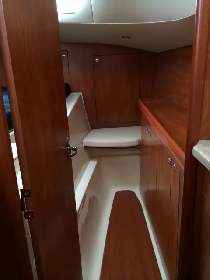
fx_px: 243
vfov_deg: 60.0
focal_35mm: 30
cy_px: 140
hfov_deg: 46.8
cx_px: 105
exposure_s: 1/30
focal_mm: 4.12
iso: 100
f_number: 2.2
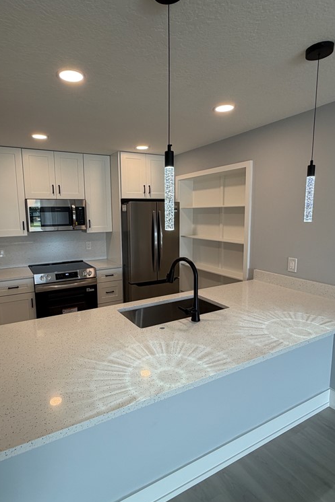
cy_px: 252
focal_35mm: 20
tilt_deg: -8.4
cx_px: 144
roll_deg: +1.3
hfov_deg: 61.6
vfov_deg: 84.0
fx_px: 279
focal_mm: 2.22
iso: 100
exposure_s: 1/120
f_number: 2.2
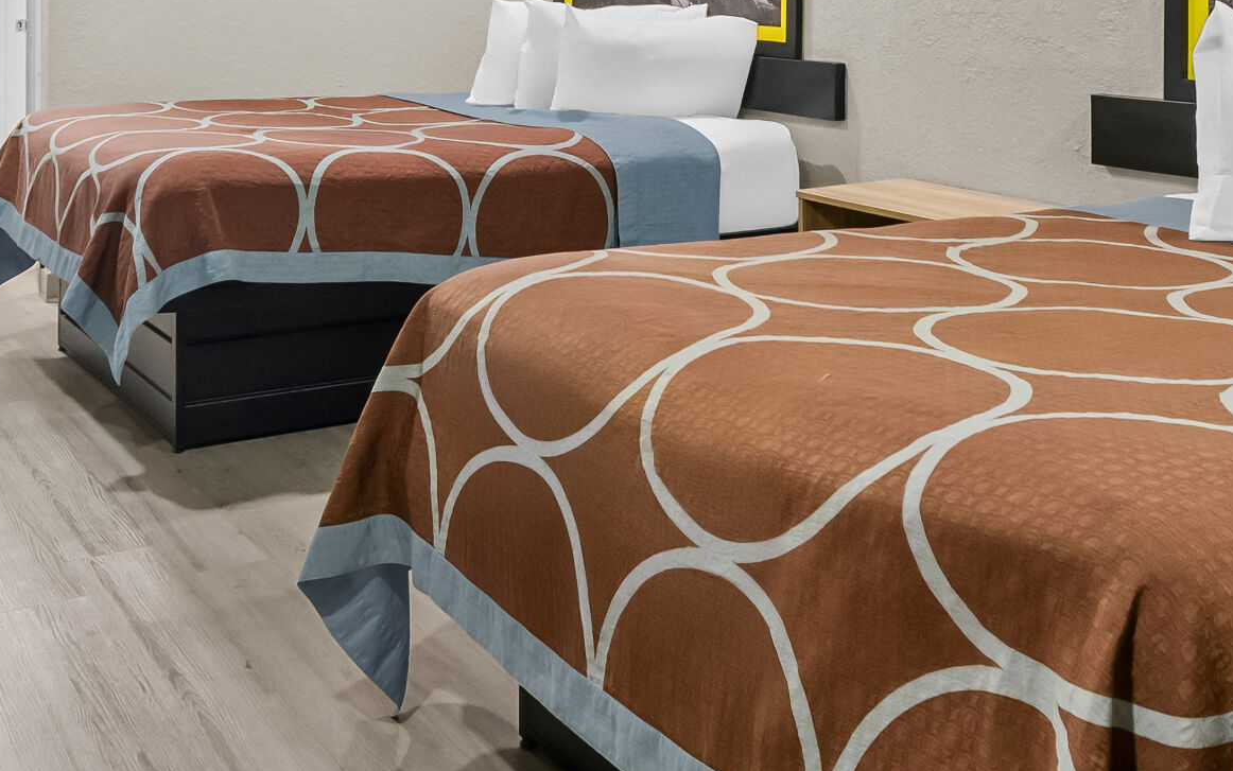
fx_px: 1456
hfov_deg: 45.8
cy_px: -30
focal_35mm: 43
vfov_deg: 27.6
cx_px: 539
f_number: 8
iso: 320
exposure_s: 1/1.67
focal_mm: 11
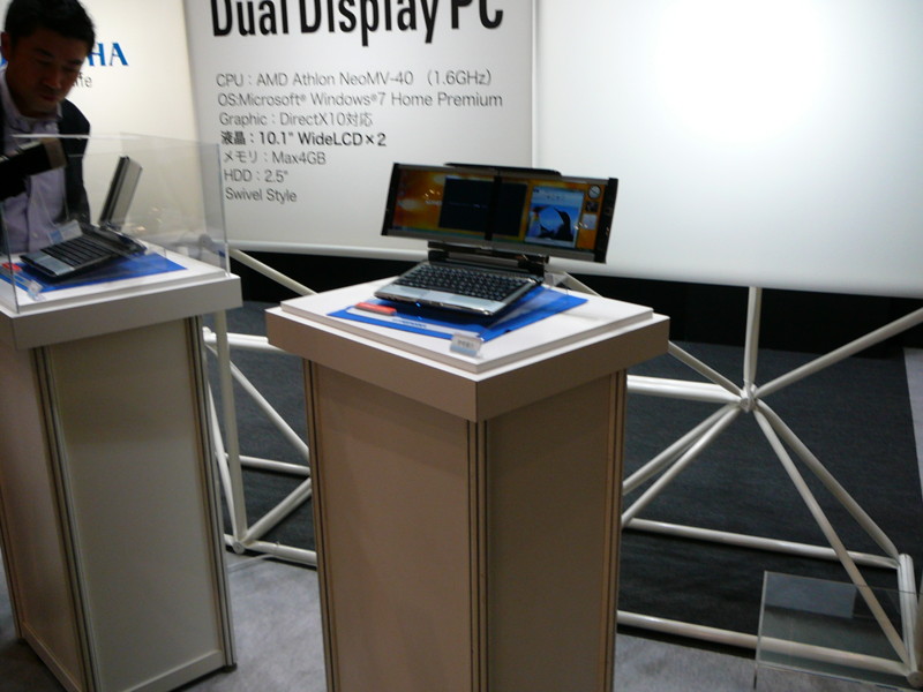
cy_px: 346
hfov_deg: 52.6
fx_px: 933
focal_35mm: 35
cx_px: 462
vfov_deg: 40.7
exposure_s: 1/30
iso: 100
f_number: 2.8
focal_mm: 5.2
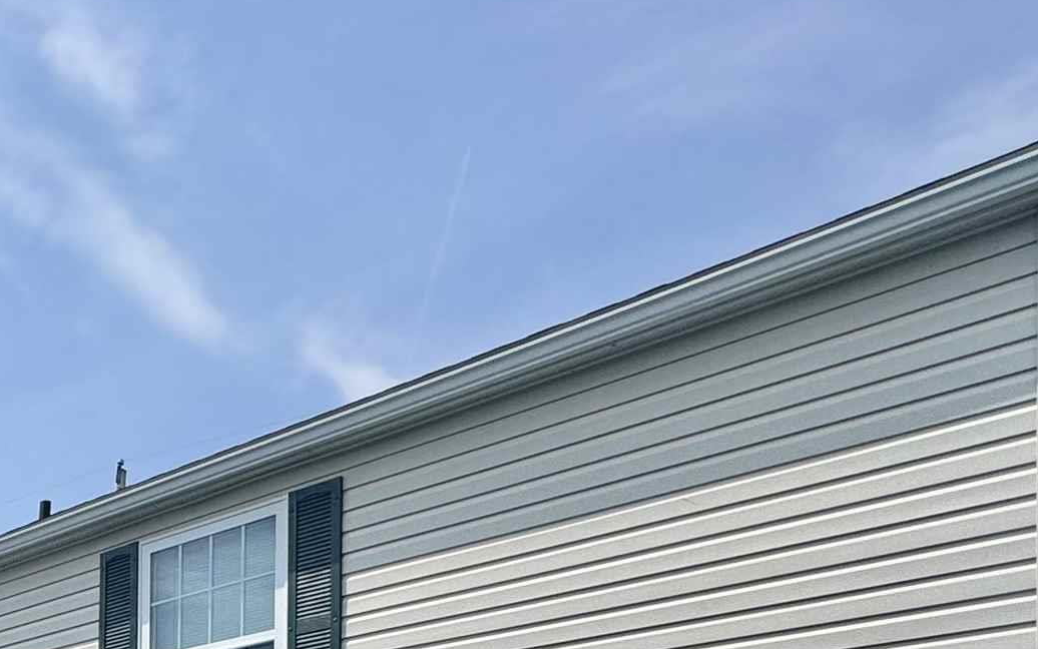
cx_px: -243
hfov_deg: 34.8
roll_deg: -0.1
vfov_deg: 24.0
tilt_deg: +0.5
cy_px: 931
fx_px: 1245
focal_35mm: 44
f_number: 2.2
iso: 50
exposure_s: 1/2674
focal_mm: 2.22
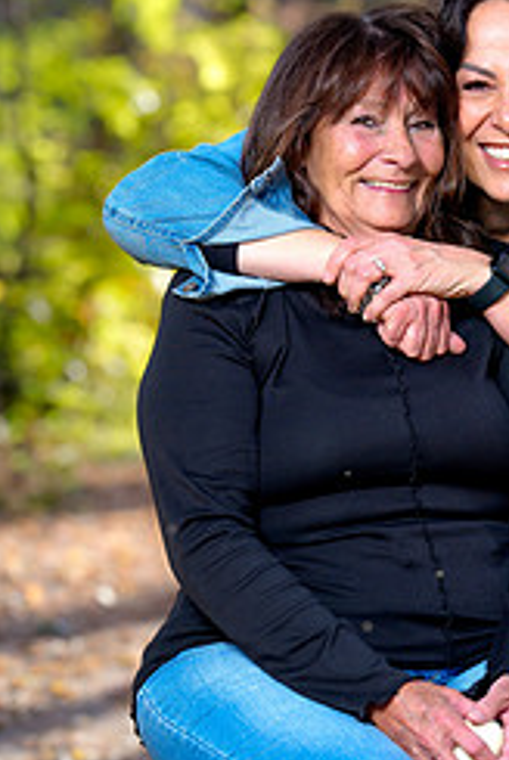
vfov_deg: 11.7
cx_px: 428
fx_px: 3722
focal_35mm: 176
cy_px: 422
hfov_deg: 7.8
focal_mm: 96
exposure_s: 1/160
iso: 640
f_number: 3.2
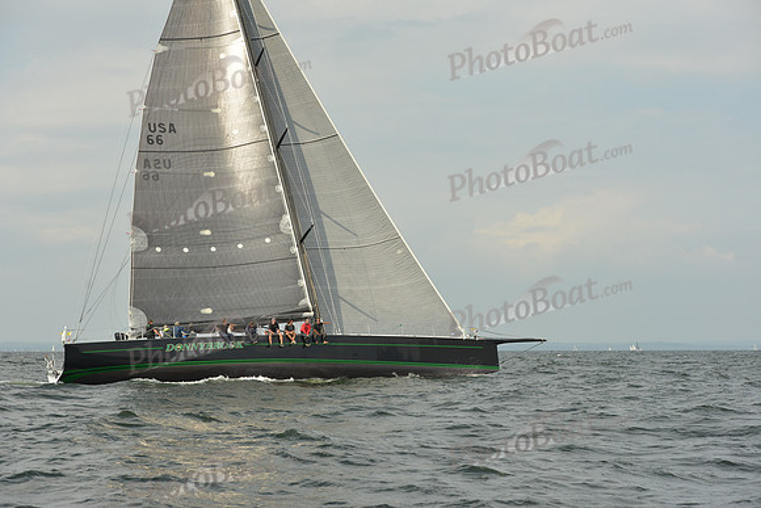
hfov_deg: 28.8
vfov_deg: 19.5
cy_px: 254
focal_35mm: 70
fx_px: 1480
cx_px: 380
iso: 320
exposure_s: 1/1250
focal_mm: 70
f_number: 7.1
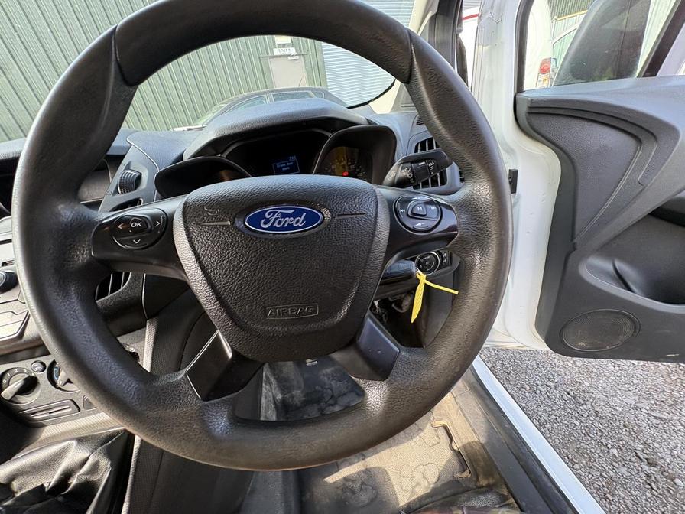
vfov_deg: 85.7
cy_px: 257
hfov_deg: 102.1
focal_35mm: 14
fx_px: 277
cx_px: 342
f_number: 2.2
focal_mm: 2.22
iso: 125
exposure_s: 1/105
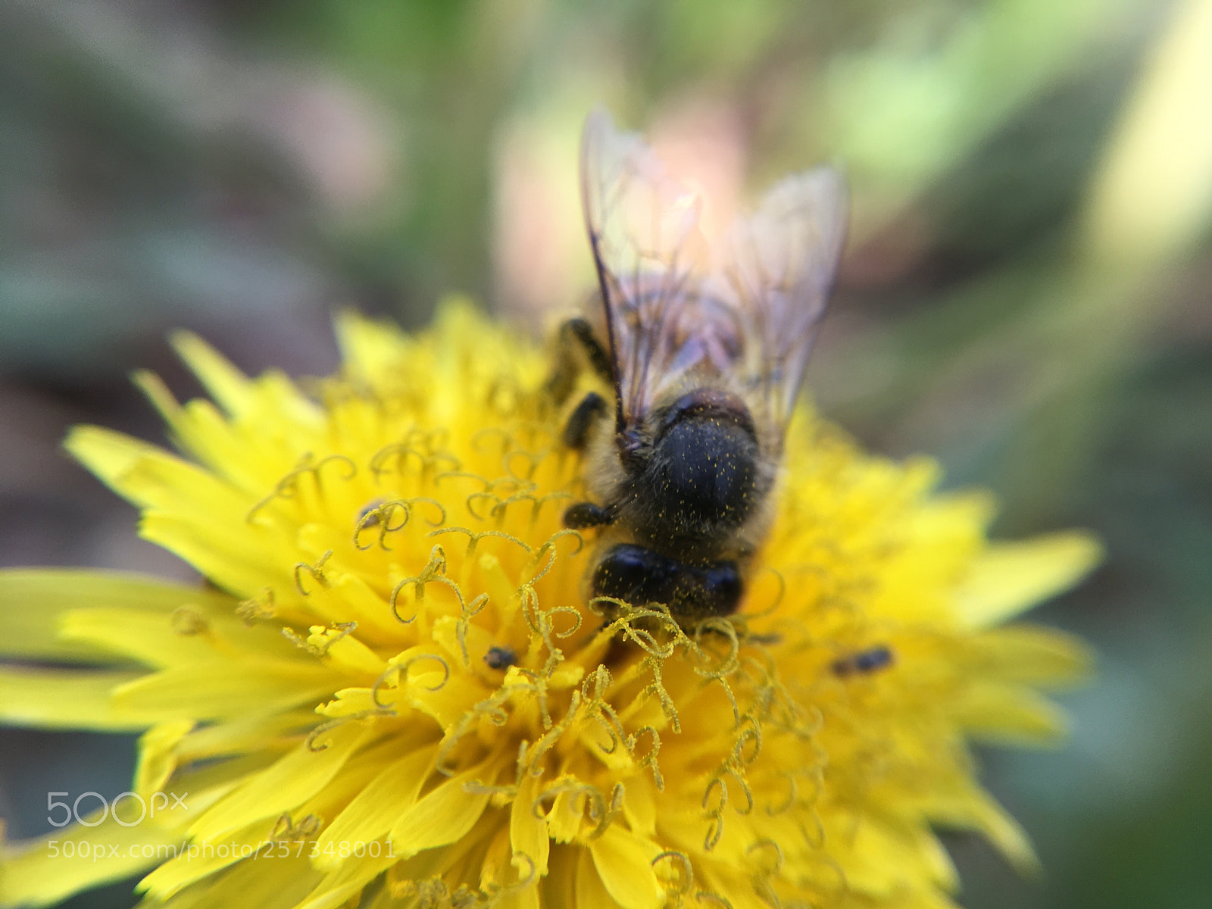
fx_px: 1015
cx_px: 606
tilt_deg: -61.6
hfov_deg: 61.7
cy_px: 454
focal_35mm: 29
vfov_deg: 48.2
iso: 25
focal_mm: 4.15
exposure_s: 1/145
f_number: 2.2
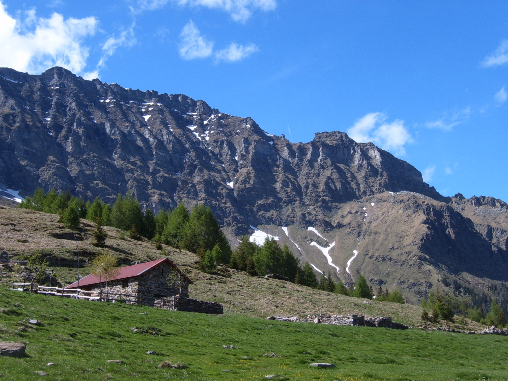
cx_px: 254
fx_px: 822
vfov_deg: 26.1
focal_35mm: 56
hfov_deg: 34.3
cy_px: 190
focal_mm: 9.4
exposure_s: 1/180
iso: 63
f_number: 7.1
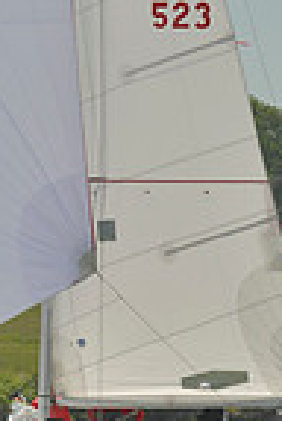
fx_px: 9471
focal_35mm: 810
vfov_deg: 2.5
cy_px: 50
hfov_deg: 1.7
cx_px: 107
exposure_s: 1/1250
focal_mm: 200
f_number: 10
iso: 280
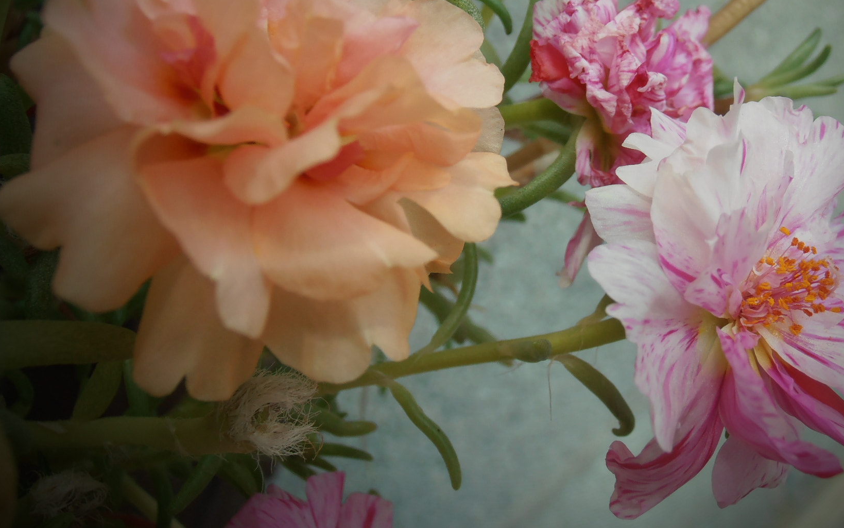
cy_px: 146
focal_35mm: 49
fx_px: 1127
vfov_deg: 26.1
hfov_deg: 40.9
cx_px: 491
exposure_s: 1/160
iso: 80
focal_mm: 6.61
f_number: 3.9
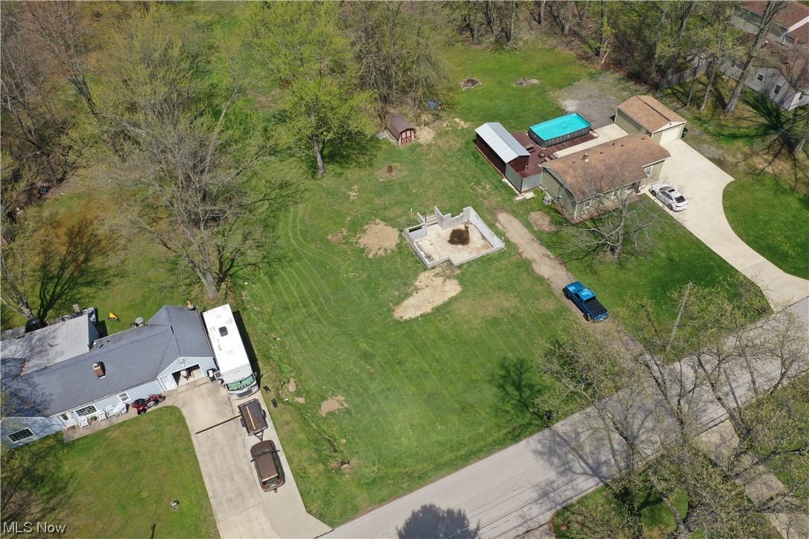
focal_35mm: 28
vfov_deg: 46.4
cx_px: 404
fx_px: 629
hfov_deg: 65.5
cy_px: 270
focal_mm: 10.26
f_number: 5.6
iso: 100
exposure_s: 1/500
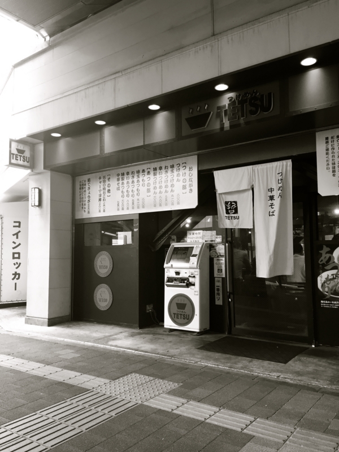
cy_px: 226
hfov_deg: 48.2
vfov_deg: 61.7
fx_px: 379
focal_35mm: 29
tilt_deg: +5.8
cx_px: 170
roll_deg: +0.1
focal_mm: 4.15
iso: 32
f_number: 2.2
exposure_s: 1/40
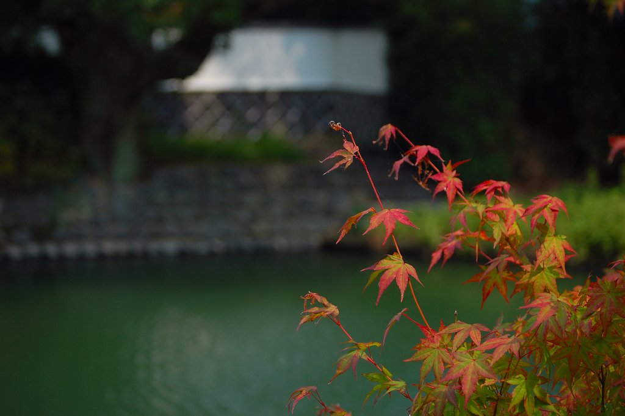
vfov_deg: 16.5
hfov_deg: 24.6
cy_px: 208
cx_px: 312
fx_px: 1431
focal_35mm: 82
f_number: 4
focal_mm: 55
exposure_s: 1/320
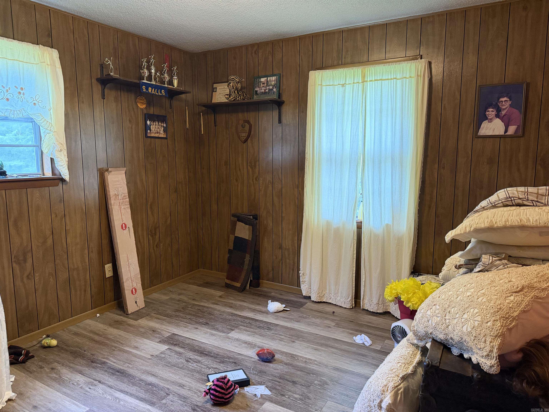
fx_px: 381
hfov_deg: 71.6
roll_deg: +0.0
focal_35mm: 24
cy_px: 206
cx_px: 274
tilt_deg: -7.6
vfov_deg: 56.8
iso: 500
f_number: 1.78
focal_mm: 6.76
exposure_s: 1/60
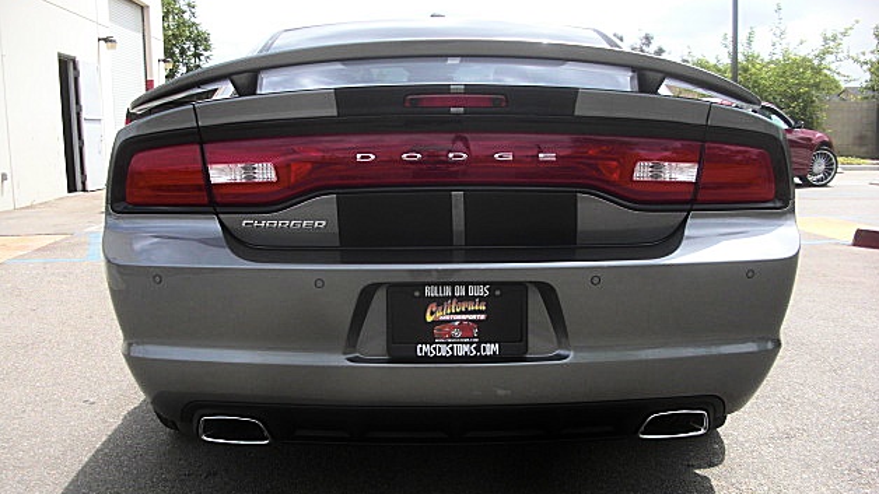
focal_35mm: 40
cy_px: 278
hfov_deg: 50.5
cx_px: 437
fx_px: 932
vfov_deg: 29.7
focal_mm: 6.3
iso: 50
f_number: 2.8
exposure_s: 1/500
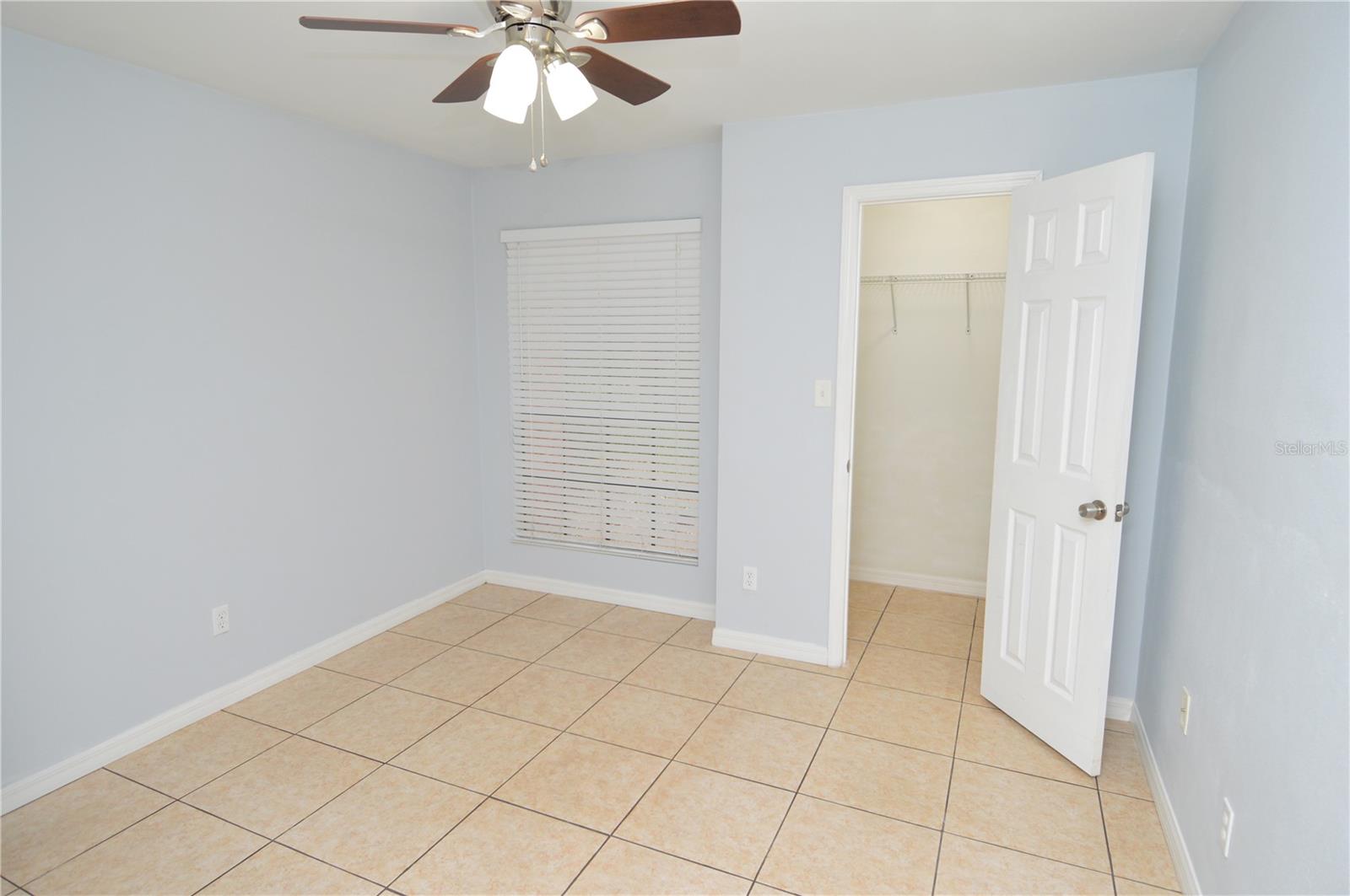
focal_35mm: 18
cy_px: 448
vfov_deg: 67.3
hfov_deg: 90.1
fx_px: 674
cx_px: 675
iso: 400
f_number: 4.5
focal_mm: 12
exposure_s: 1/80
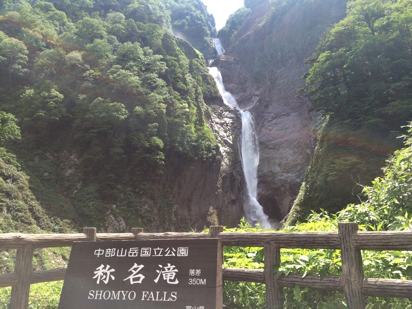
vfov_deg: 48.2
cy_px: 154
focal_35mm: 29
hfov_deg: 61.7
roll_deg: -0.3
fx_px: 345
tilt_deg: +15.5
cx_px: 206
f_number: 2.2
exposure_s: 1/1109
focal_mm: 4.15
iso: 32
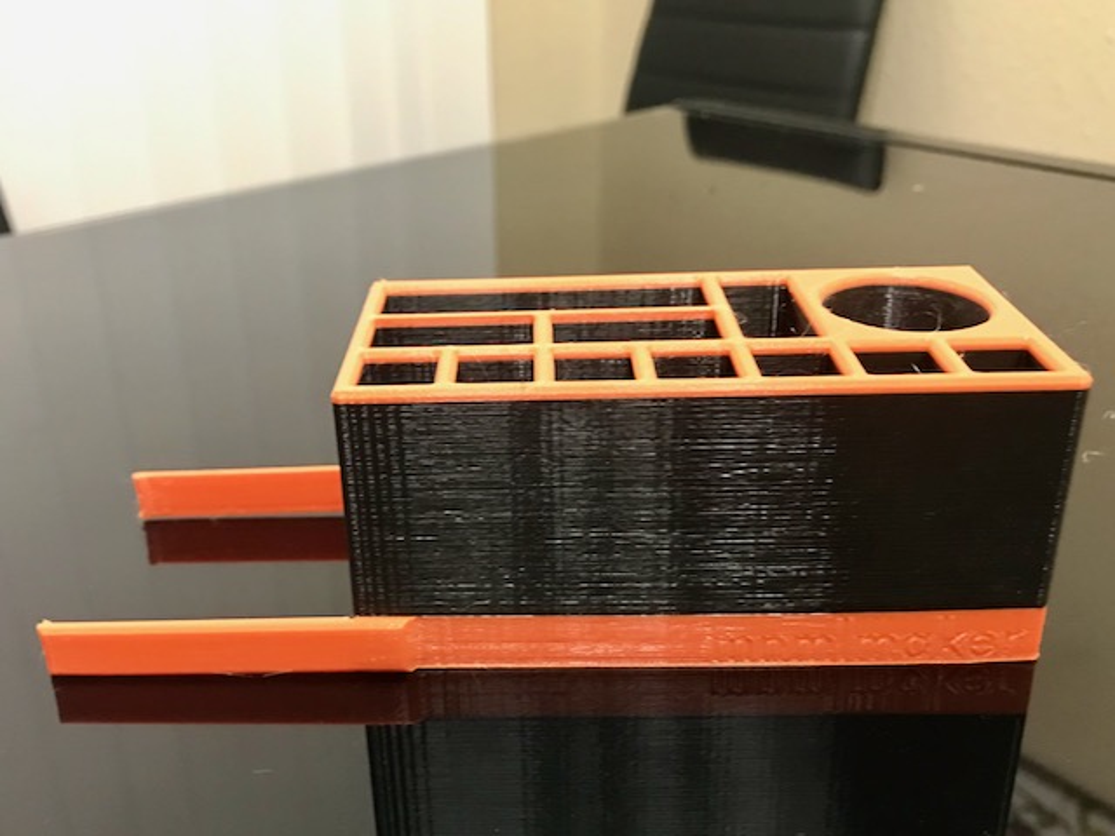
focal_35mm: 28
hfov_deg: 63.4
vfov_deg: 49.7
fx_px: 902
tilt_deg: -21.9
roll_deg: +2.7
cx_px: 558
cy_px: 418
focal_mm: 3.99
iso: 100
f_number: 1.8
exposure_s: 1/7
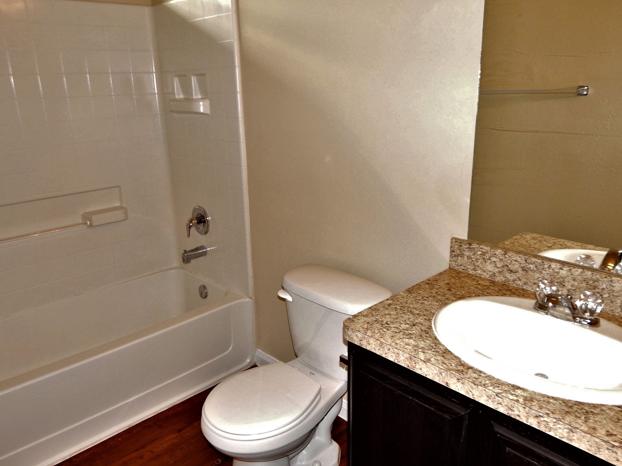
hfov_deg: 65.3
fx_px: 485
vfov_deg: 51.4
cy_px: 233
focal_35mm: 27
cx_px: 302
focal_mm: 4.5
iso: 200
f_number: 3.1
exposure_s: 1/30
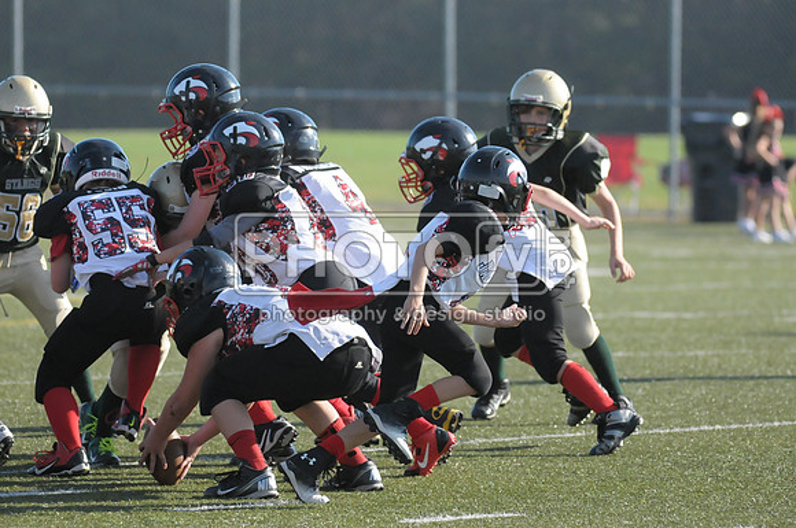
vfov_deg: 4.2
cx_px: 398
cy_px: 264
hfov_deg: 6.3
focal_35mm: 330
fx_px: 7286
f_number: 4
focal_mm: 220
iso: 1600
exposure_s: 1/5000
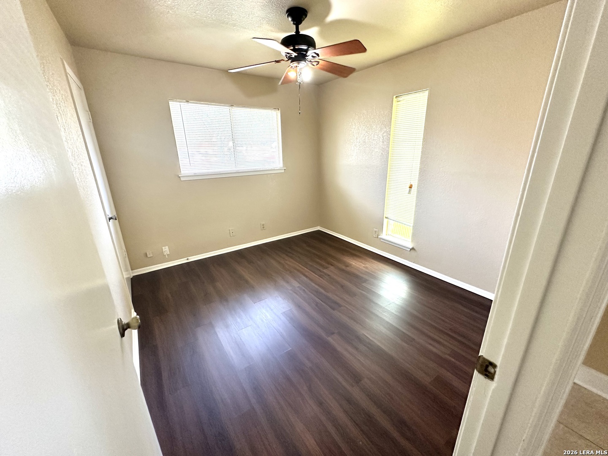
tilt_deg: -17.2
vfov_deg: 85.7
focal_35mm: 14
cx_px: 304
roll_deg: +1.4
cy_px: 228
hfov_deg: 102.1
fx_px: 246
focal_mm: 2.22
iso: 250
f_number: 2.2
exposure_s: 1/120
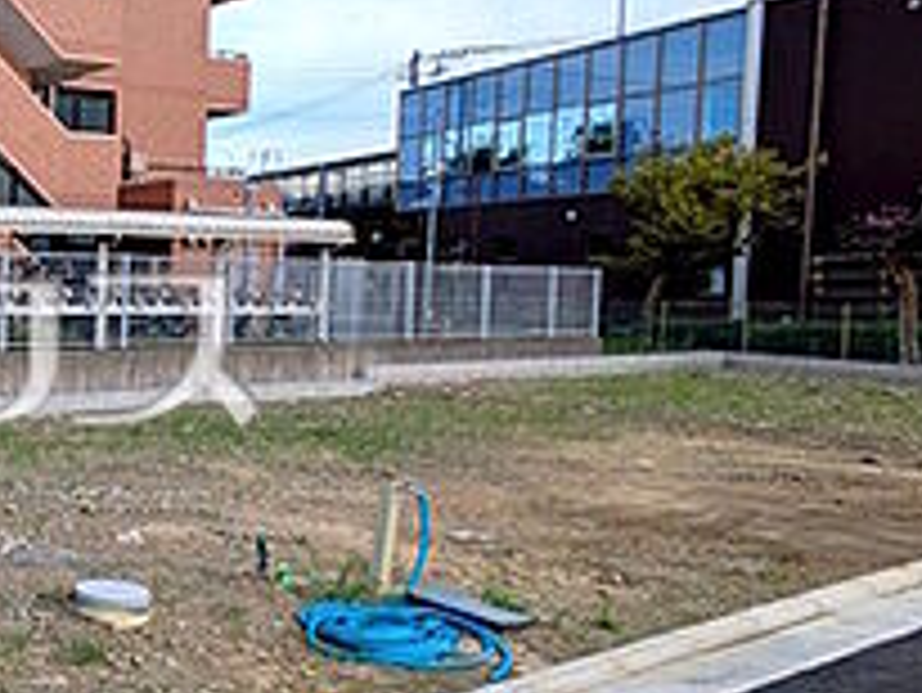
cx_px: -220
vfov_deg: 35.2
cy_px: 342
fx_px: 1093
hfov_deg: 34.9
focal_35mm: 41
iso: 51
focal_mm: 1.83
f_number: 2.2
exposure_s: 1/943
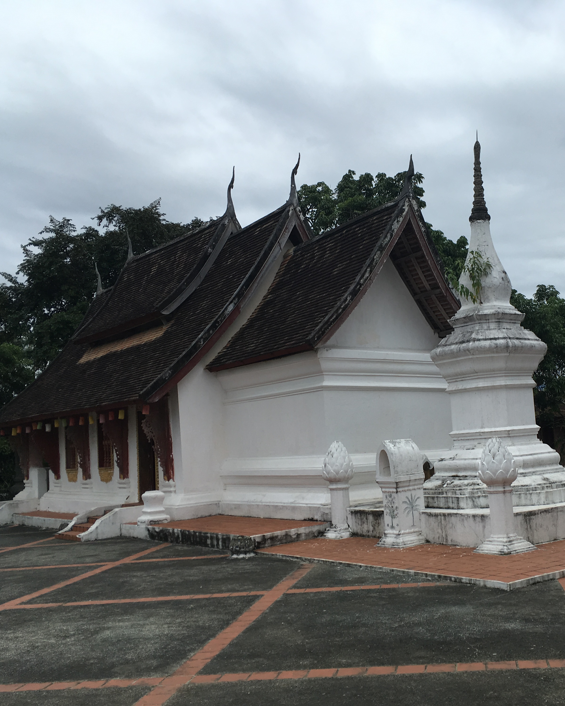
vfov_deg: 47.9
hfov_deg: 38.5
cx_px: 399
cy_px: 354
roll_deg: +2.8
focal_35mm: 38
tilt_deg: +5.6
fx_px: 794
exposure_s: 1/641
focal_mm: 4.15
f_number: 2.2
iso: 25
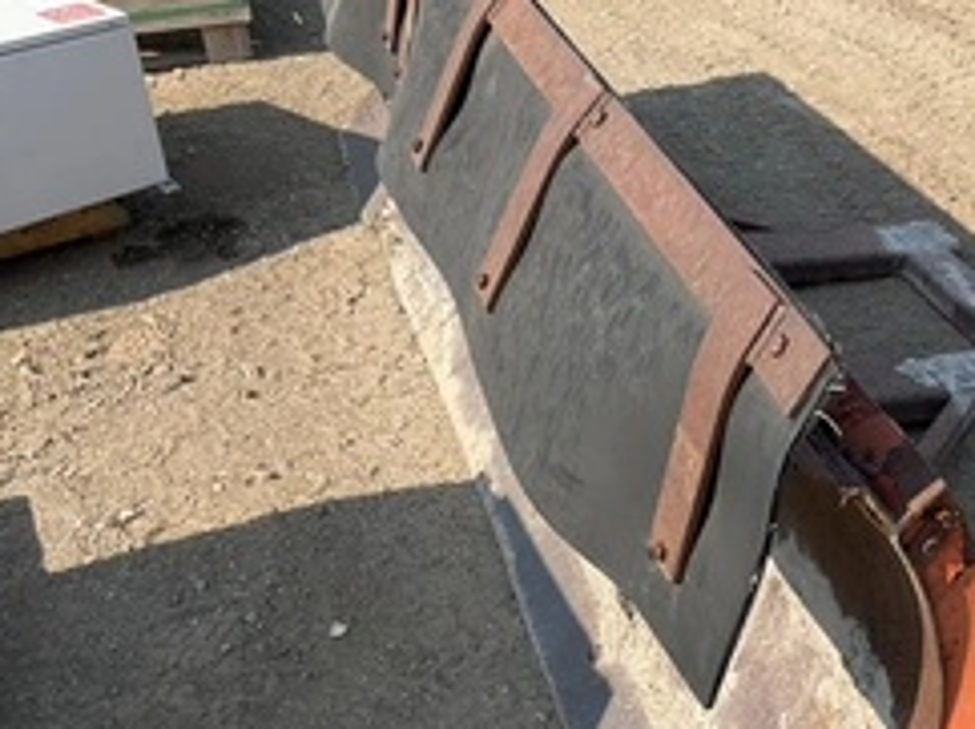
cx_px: 713
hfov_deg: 38.8
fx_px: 1351
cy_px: 600
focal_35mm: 48
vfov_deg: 29.4
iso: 25
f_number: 1.8
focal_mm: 3
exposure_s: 1/1098
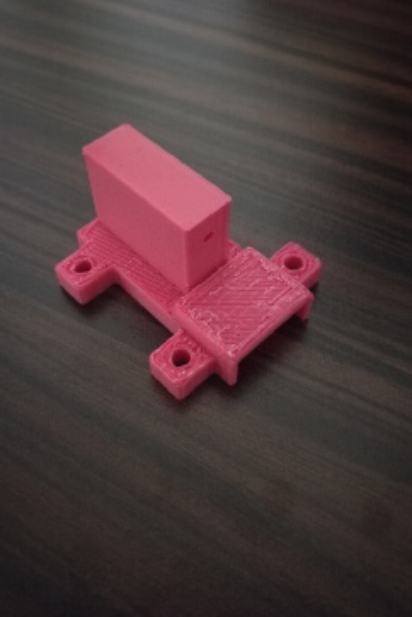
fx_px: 531
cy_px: 297
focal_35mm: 31
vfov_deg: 60.2
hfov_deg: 42.4
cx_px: 192
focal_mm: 4.04
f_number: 2
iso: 1000
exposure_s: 1/4
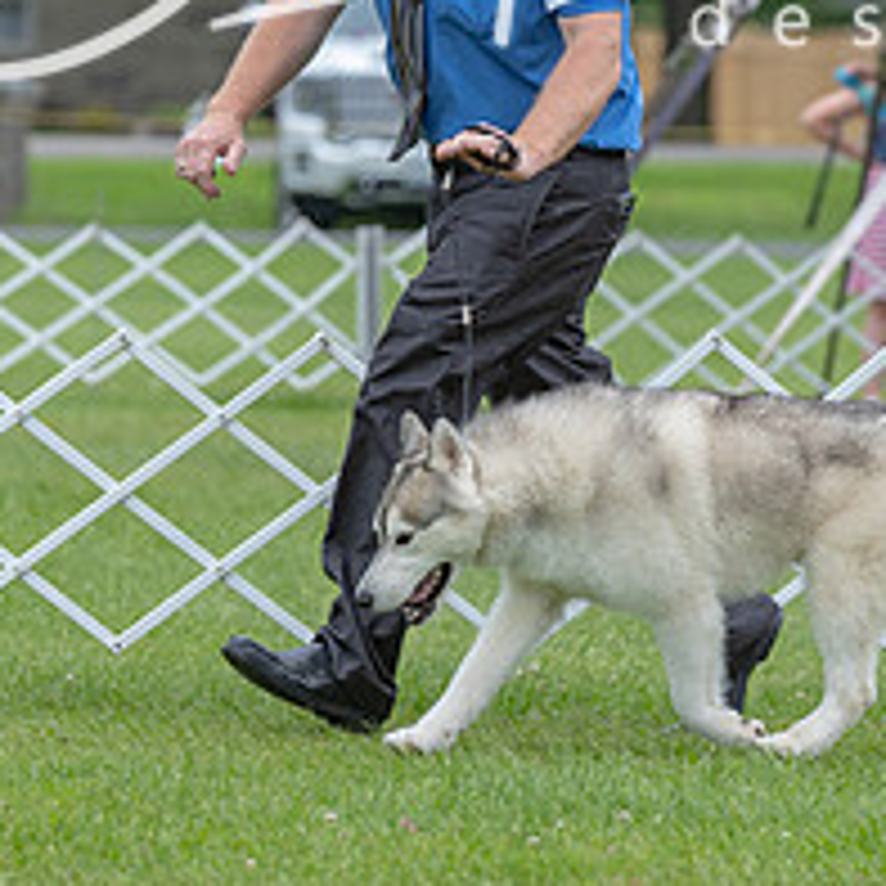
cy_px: 160
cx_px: 544
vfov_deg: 4.5
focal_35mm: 391
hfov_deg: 4.5
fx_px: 11322
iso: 400
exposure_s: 1/1000
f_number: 4.5
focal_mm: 156
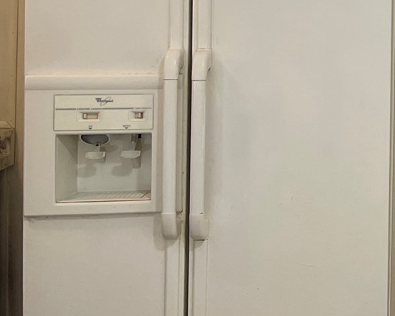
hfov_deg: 16.5
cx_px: 713
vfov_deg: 15.6
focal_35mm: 97
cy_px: -4
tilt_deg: -1.6
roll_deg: -1.2
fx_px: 1134
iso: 100
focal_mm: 5.1
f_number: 1.6
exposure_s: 1/120
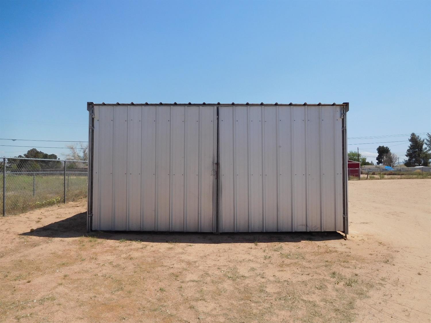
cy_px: 162
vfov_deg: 54.9
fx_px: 311
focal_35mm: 25
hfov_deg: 69.4
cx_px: 216
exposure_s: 1/500
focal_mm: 4.5
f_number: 6.8
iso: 125
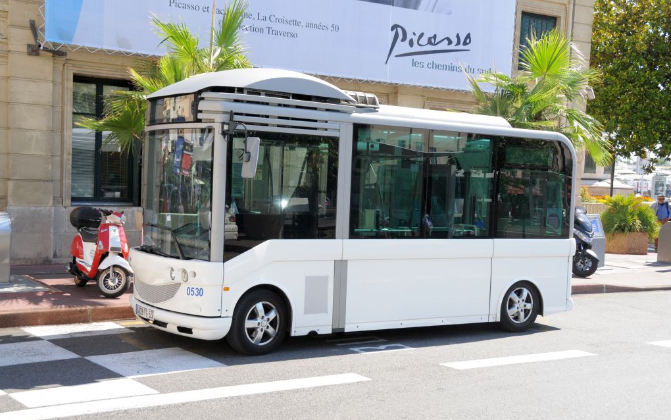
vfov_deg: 27.2
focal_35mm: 48
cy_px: 207
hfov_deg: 42.2
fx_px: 869
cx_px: 336
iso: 400
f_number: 9
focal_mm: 31
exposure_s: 1/320
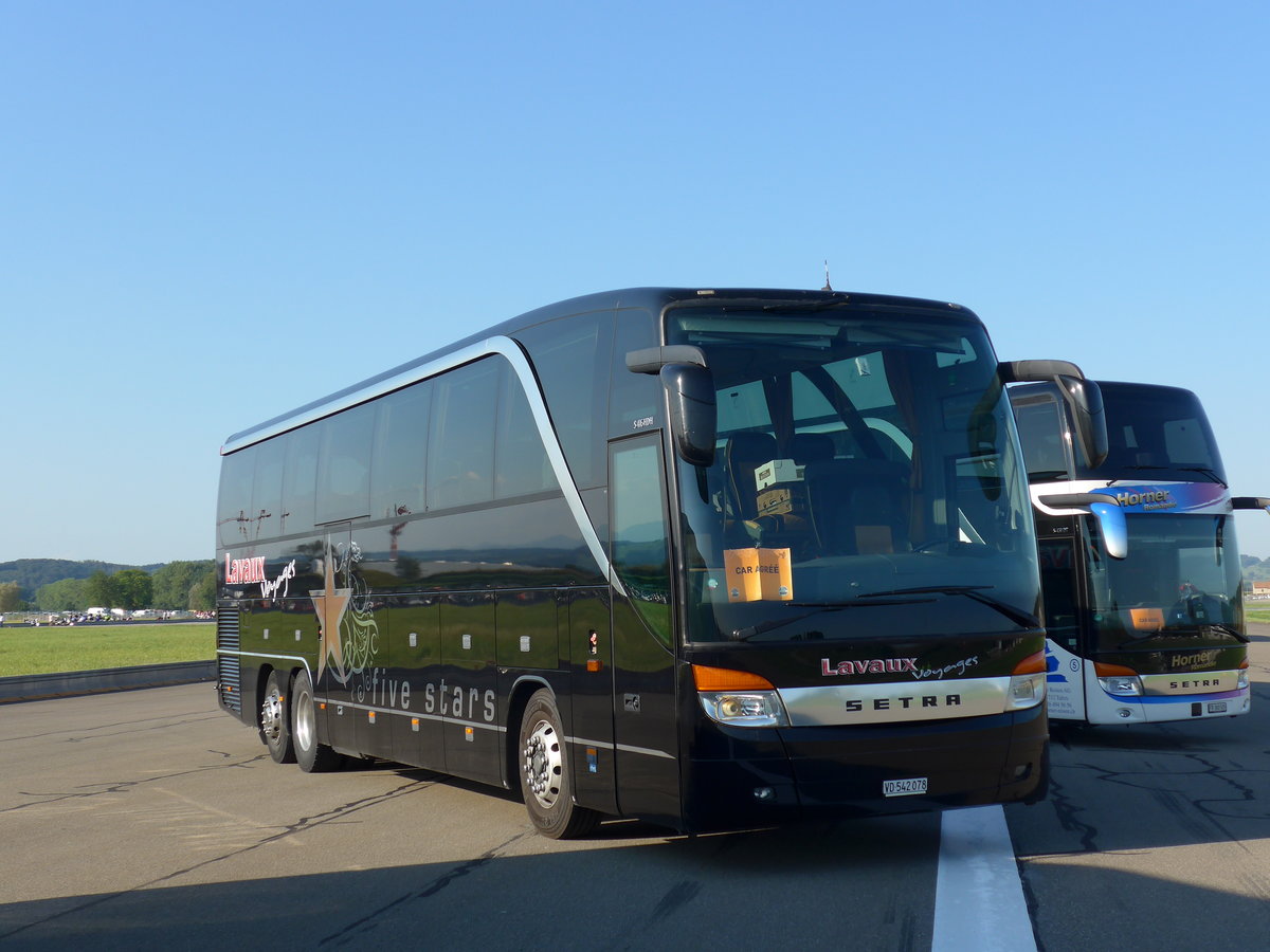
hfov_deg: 38.9
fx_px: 1798
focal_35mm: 49
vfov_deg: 29.7
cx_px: 635
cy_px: 476
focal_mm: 10.1
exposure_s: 1/800
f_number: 3.2
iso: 80
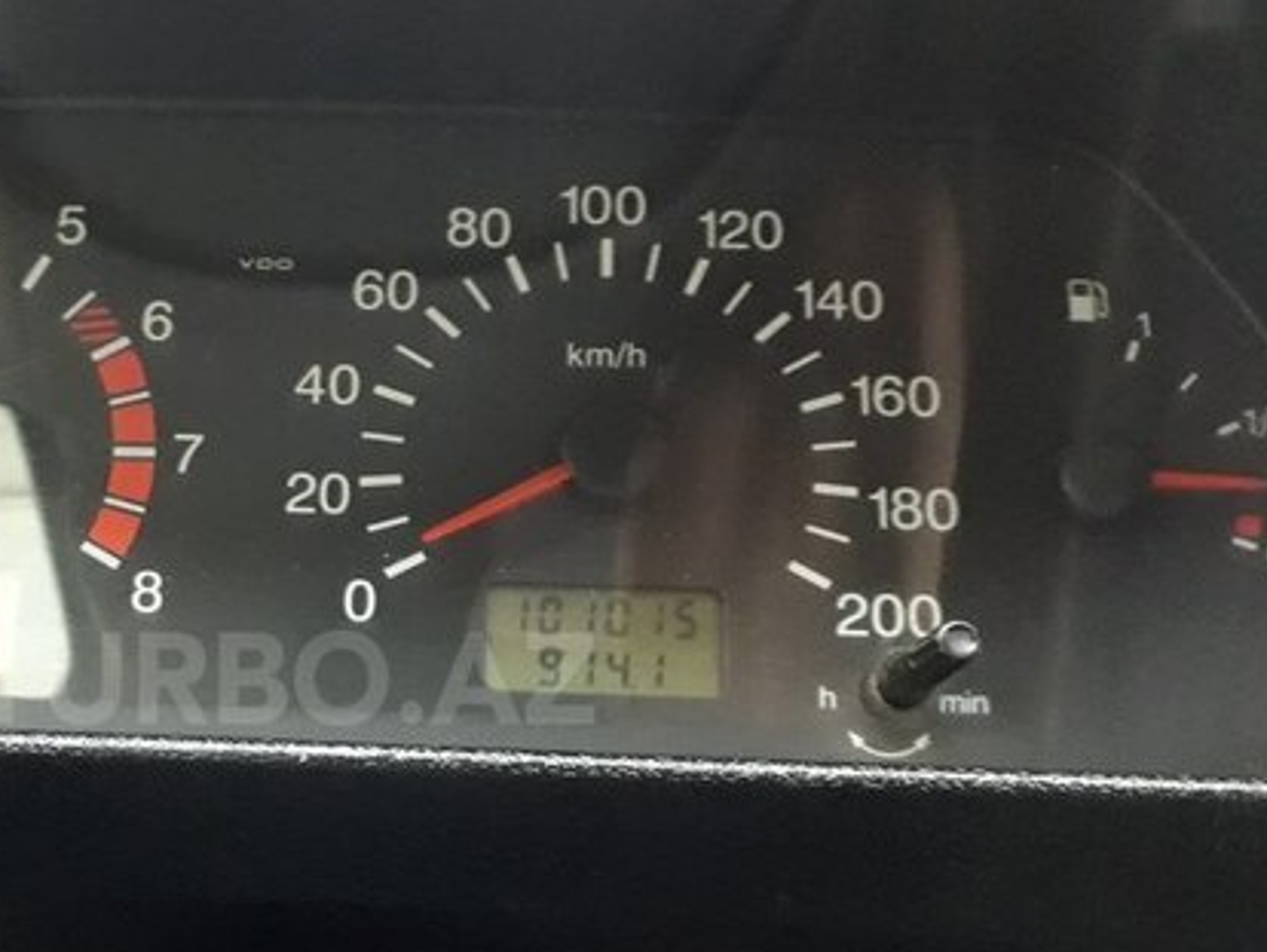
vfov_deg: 33.2
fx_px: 1575
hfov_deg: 42.2
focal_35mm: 43
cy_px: 678
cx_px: 282
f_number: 1.9
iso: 800
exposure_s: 1/17
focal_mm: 3.6
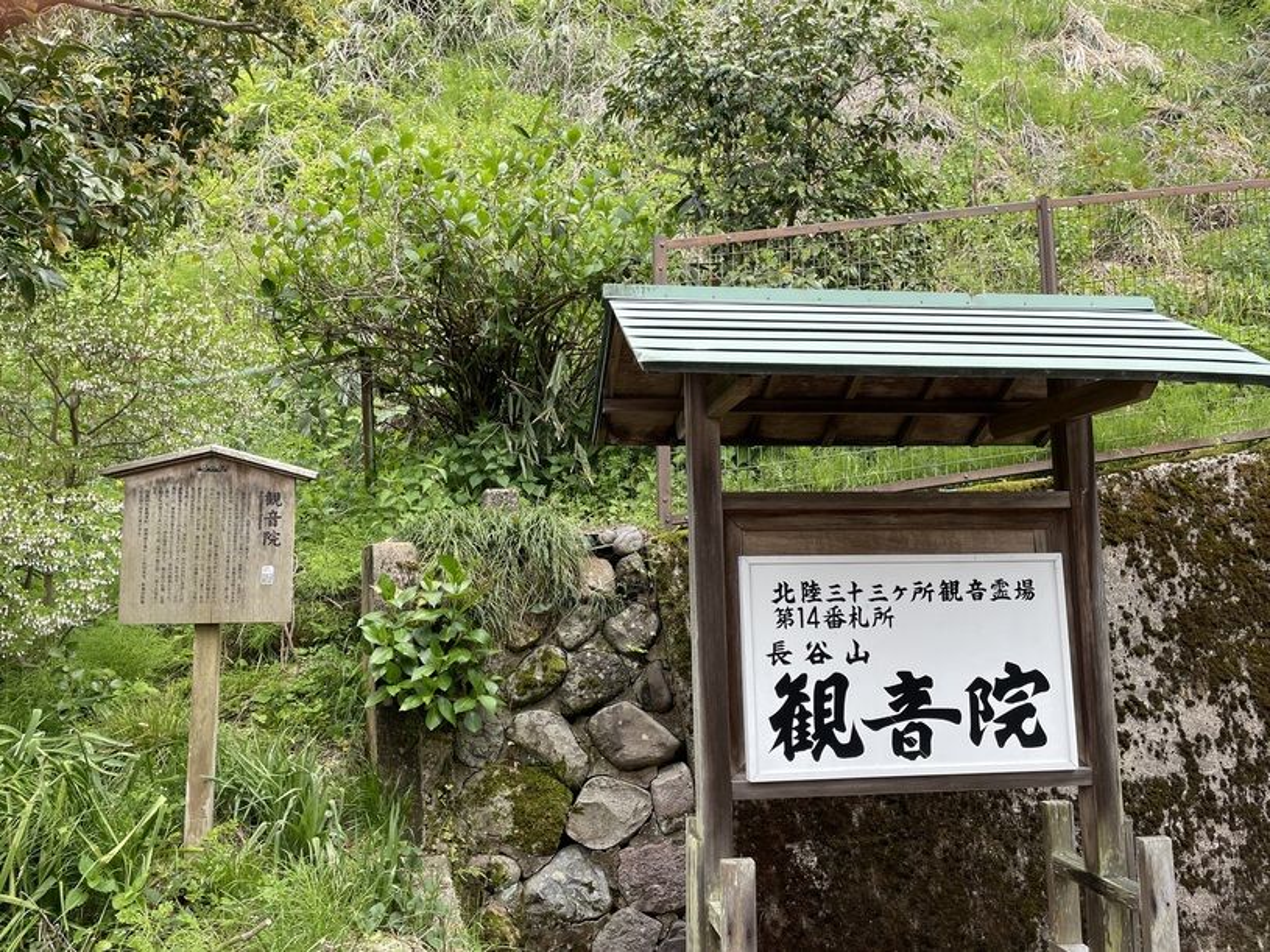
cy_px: 476
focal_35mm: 26
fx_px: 954
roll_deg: +1.4
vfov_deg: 53.1
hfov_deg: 67.3
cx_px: 635
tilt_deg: +7.4
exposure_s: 1/493
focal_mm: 4.2
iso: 32
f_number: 1.6
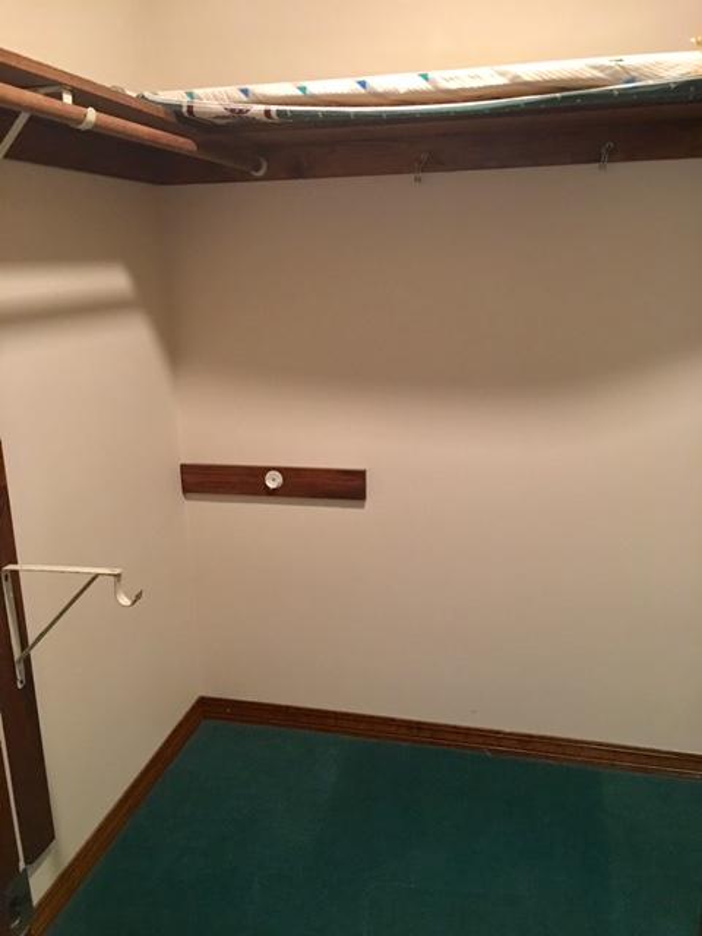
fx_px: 784
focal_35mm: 29
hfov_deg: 48.2
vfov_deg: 61.7
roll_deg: +1.1
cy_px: 468
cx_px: 351
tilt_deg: -13.5
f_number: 2.2
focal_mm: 4.15
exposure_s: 1/4
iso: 80
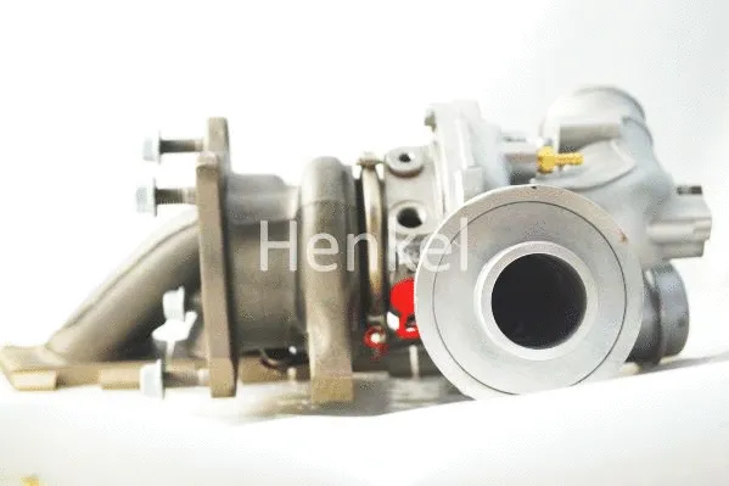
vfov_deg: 18.2
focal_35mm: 75
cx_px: 364
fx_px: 1518
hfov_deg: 27.0
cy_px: 243
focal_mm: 50
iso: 800
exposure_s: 1/160
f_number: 5.6
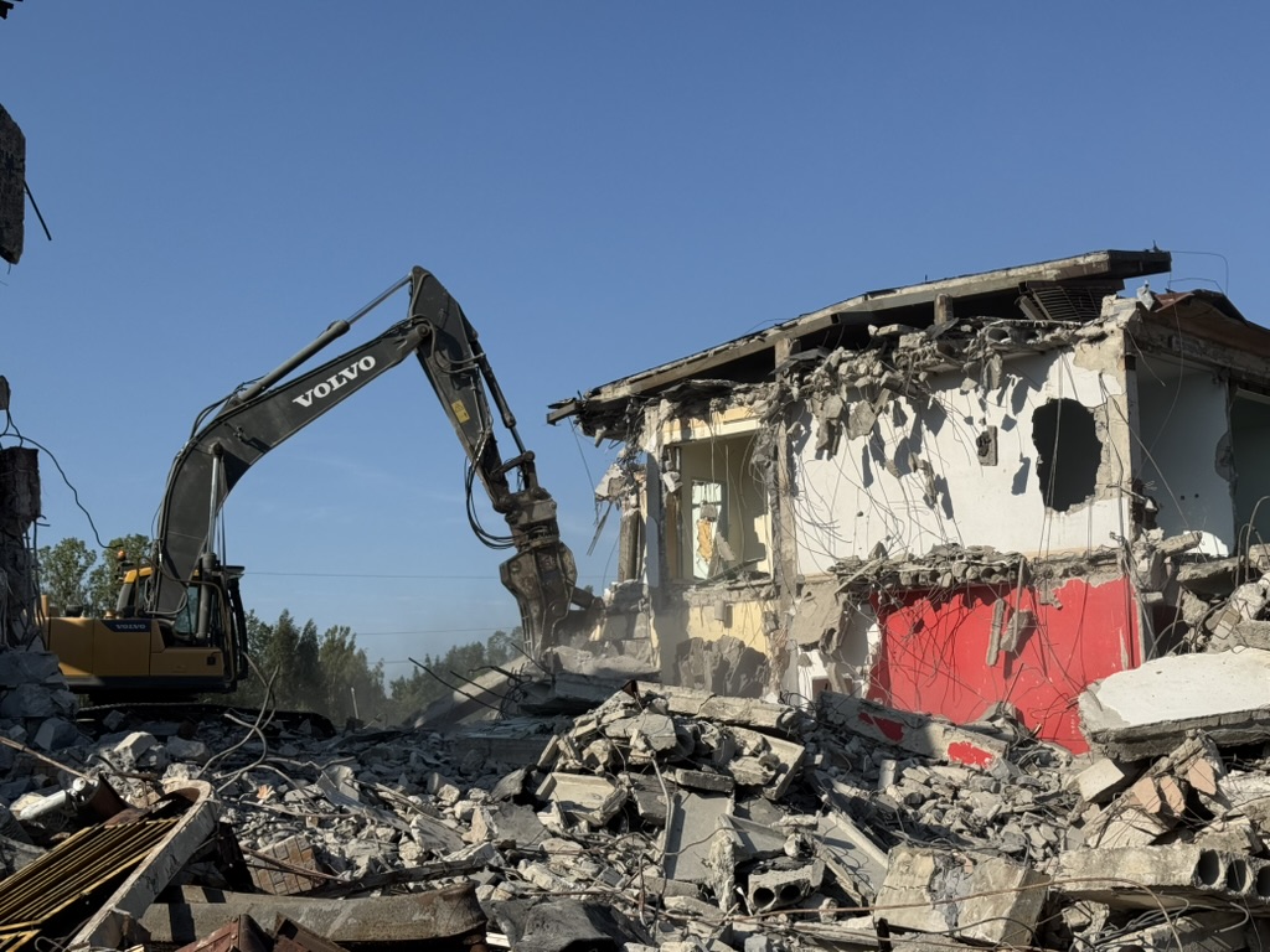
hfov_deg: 39.7
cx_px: 635
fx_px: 1761
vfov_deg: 30.3
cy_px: 476
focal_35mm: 48
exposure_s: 1/7092
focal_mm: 6.76
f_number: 1.78
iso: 64
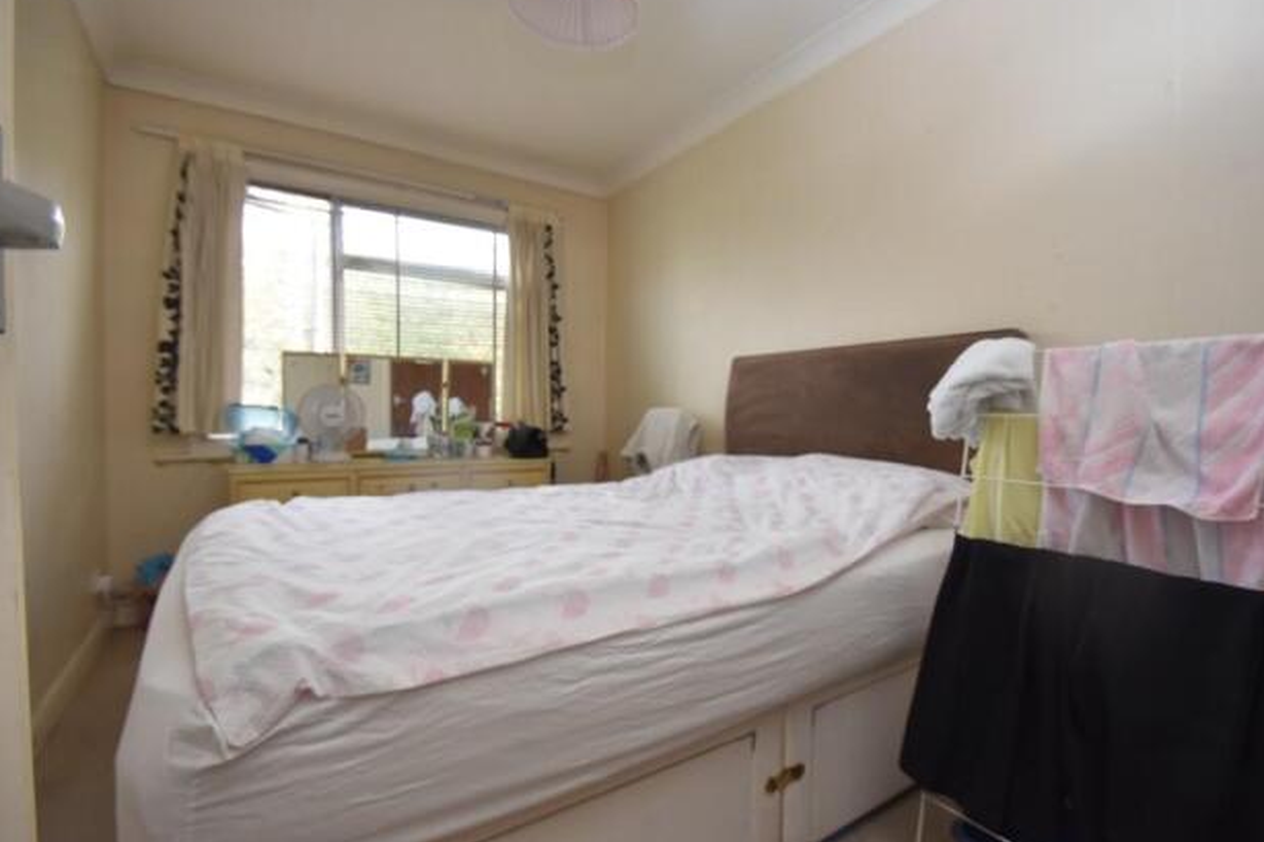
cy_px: 419
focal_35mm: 16
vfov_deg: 73.7
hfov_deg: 96.7
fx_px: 562
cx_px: 656
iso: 800
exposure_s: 1/60
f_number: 4
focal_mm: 10
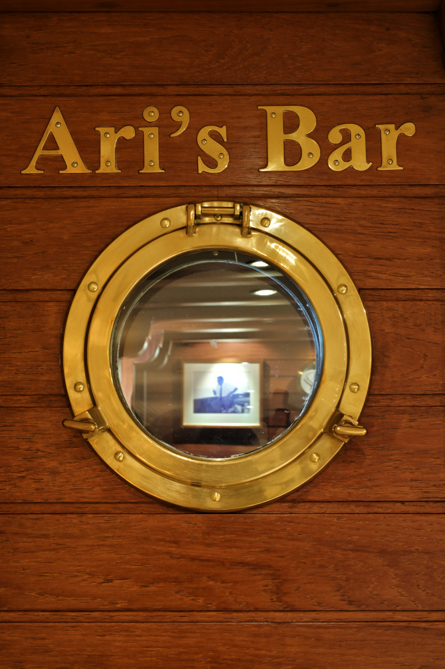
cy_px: 334
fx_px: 1300
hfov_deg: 19.4
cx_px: 222
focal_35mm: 70
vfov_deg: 28.9
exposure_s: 3
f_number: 22
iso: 100
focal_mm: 70
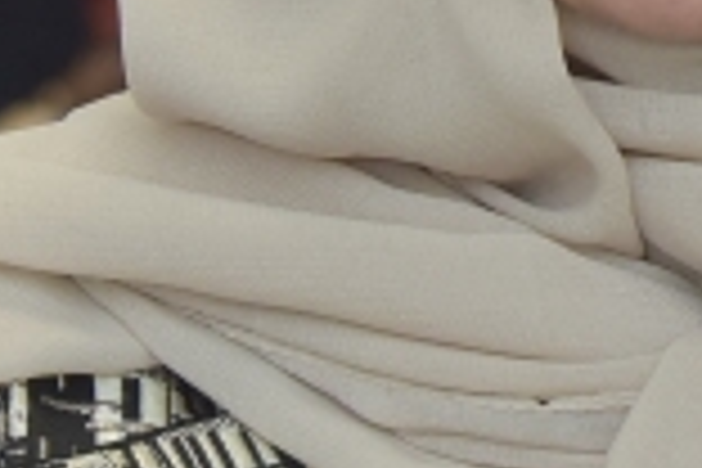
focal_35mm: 416
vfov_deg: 3.3
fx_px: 8111
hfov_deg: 4.9
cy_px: -184
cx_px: 1197
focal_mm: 65
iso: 1250
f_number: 7.1
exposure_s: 1/200
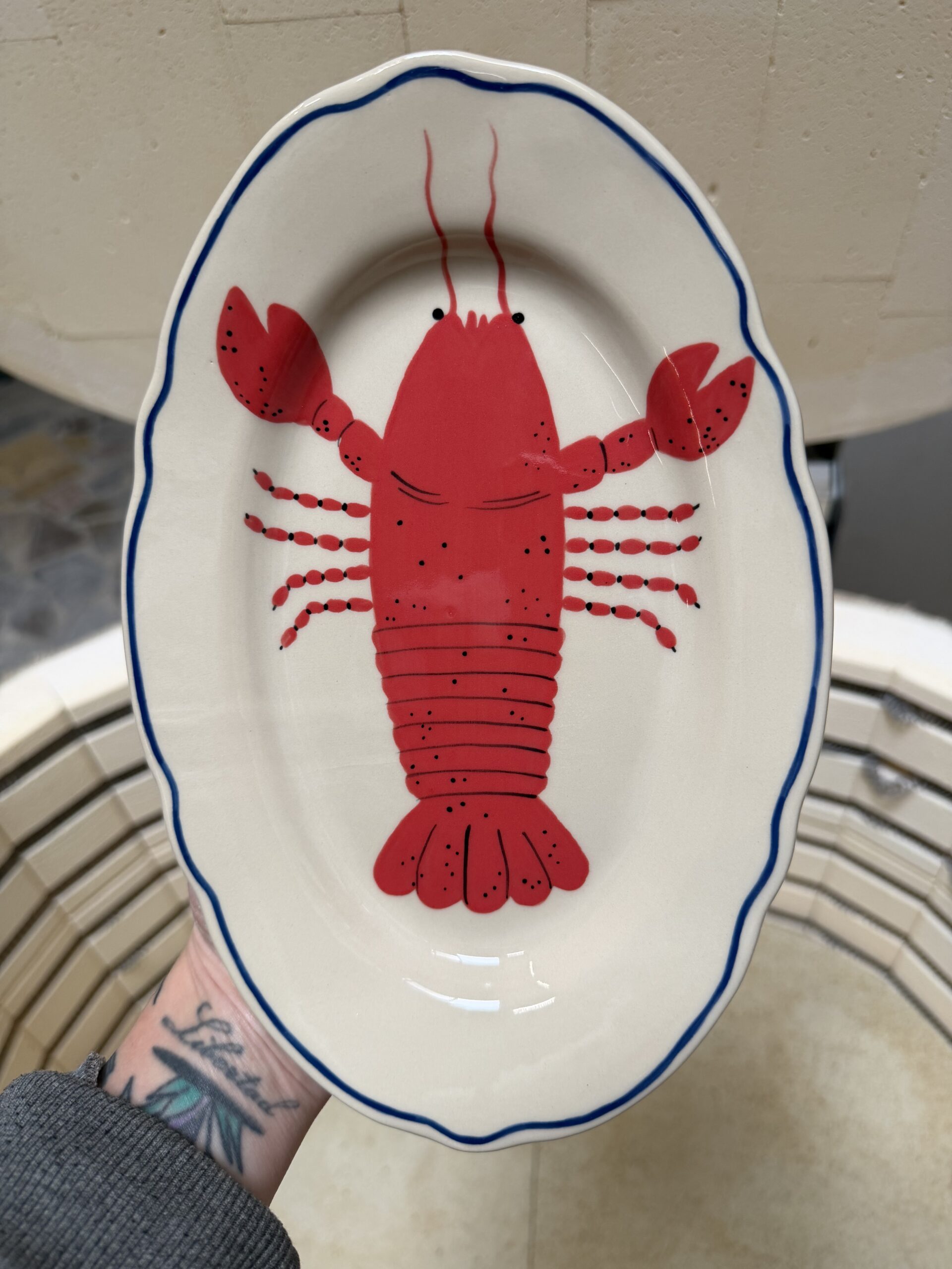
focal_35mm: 24
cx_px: 476
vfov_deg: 71.6
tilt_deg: -45.0
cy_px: 634
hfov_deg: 56.8
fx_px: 880
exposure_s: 1/121
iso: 100
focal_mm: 6.76
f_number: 1.78
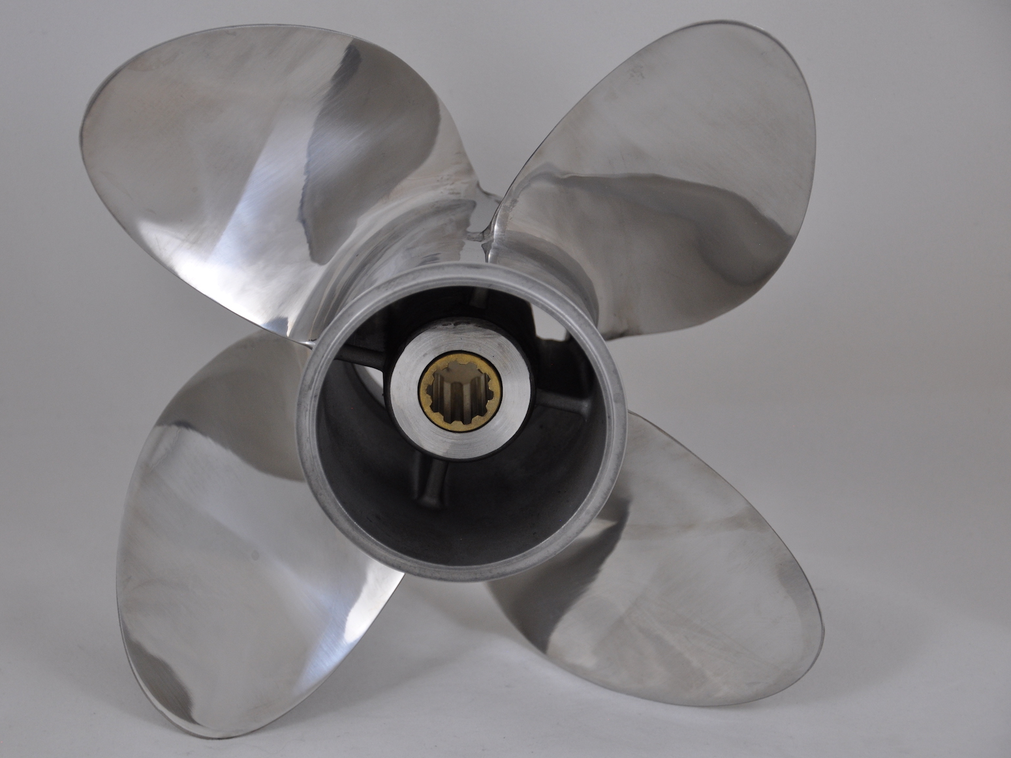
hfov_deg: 18.2
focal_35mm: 108
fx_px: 3155
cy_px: 377
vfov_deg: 13.7
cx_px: 462
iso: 500
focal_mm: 66
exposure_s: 1/60
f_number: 5.3
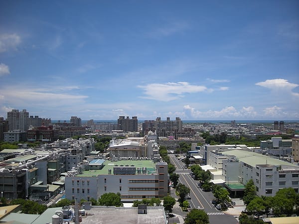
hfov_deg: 52.6
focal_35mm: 35
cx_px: 150
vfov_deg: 40.7
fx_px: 302
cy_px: 112
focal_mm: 5.7
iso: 64
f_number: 5.7
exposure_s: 1/406
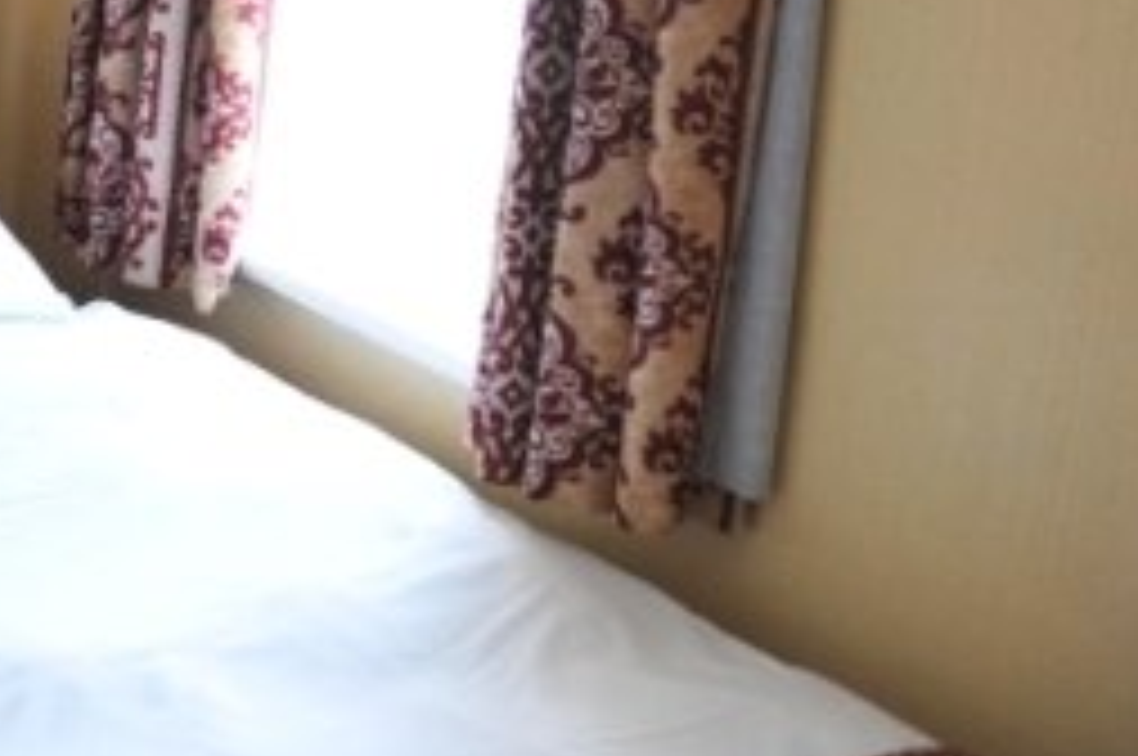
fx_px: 2399
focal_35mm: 76
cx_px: -648
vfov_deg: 17.2
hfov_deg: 21.6
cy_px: -99
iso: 800
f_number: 4
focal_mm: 24
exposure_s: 1/60
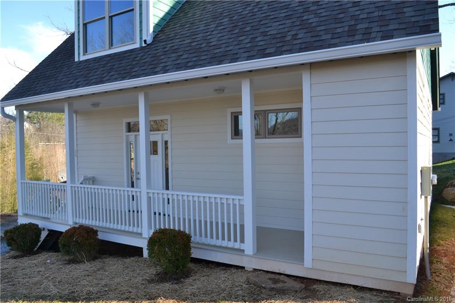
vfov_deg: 47.9
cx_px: 228
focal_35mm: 27
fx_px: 341
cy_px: 152
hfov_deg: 67.4
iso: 100
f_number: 6.3
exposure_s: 1/100
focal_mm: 18
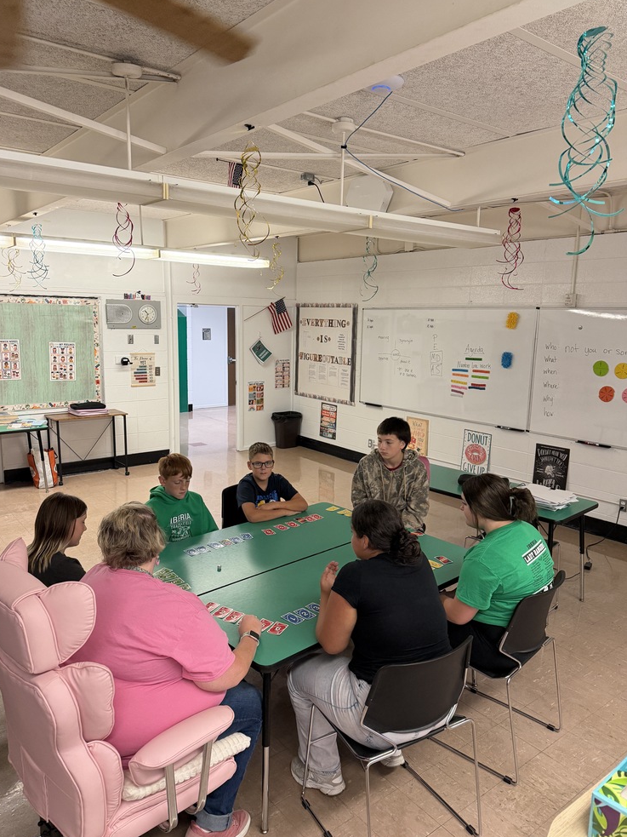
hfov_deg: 54.9
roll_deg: -1.6
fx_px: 604
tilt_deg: -8.8
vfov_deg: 69.4
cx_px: 302
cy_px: 412
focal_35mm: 25
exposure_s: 1/120
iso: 320
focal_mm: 6.76
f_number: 1.78
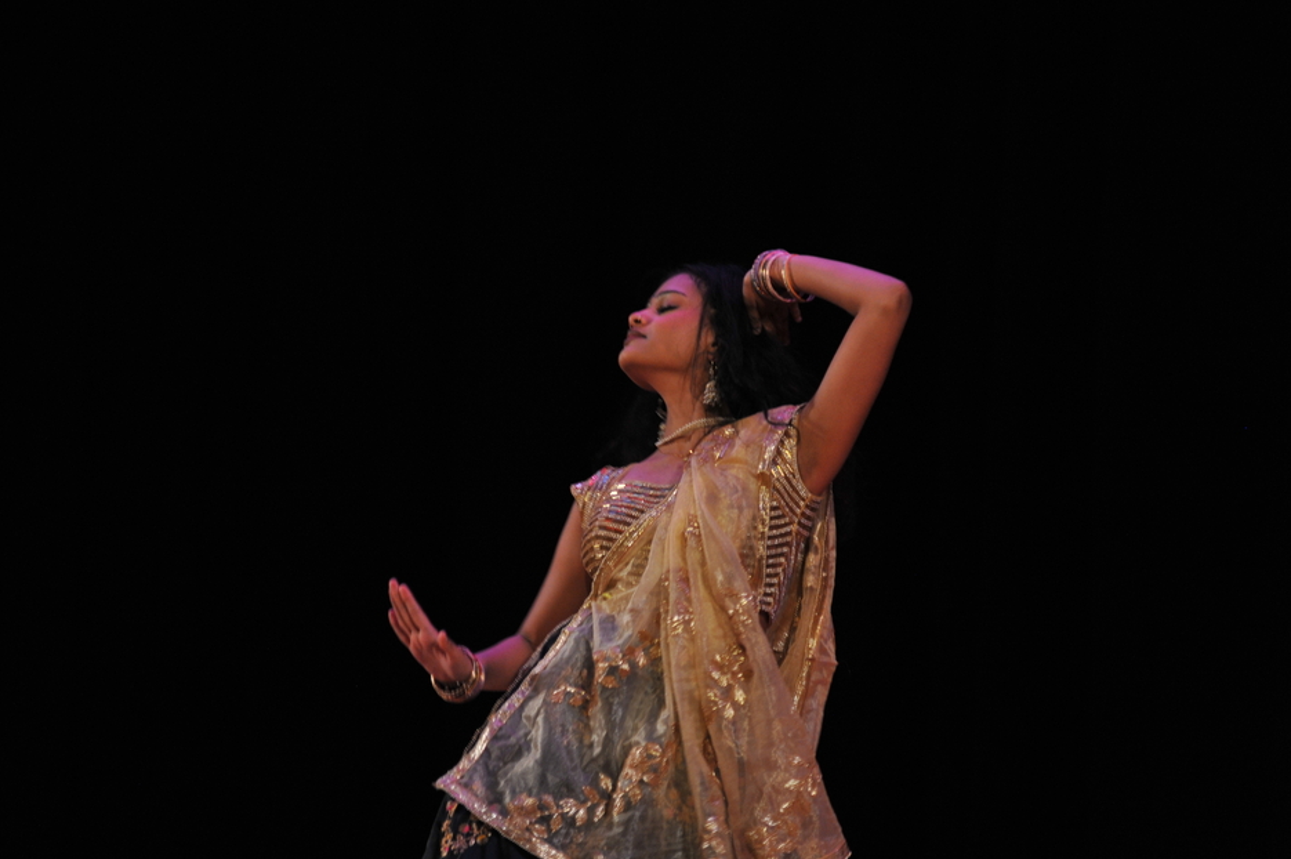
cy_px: 463
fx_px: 7848
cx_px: 614
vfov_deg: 6.3
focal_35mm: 219
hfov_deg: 9.4
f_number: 3.2
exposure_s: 1/80
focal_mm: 200
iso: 1250
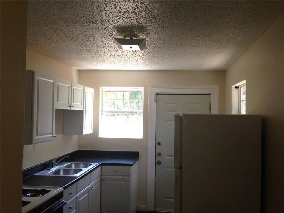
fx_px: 271
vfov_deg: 42.9
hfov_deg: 55.4
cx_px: 142
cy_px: 106
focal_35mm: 33
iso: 50
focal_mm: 4.13
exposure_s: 1/40
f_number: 2.4
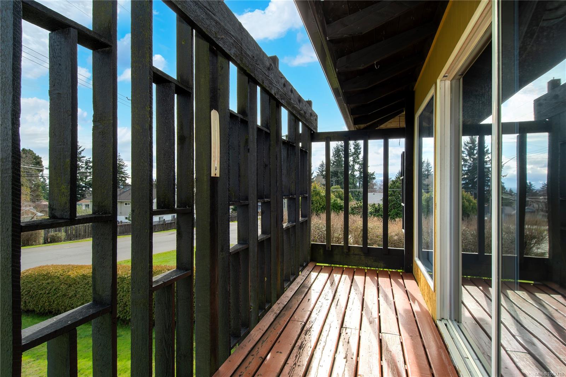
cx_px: 283
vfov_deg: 67.4
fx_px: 283
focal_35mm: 18
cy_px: 188
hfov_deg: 90.0
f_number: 8
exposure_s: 1/100
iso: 125
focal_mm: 12
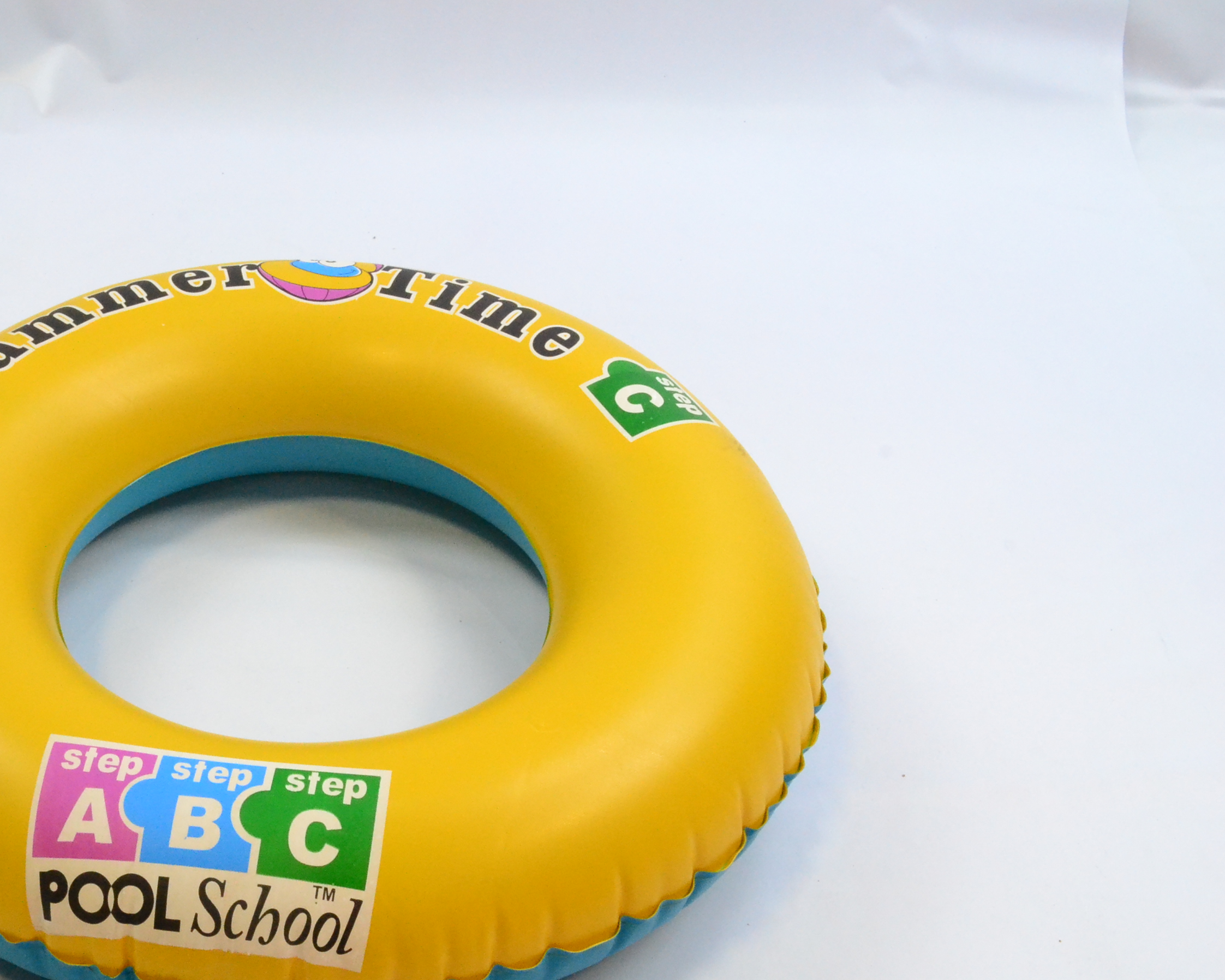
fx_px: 1885
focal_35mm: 52
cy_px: 625
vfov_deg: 29.0
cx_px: 315
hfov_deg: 35.3
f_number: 16
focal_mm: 24
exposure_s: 1/25
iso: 3200
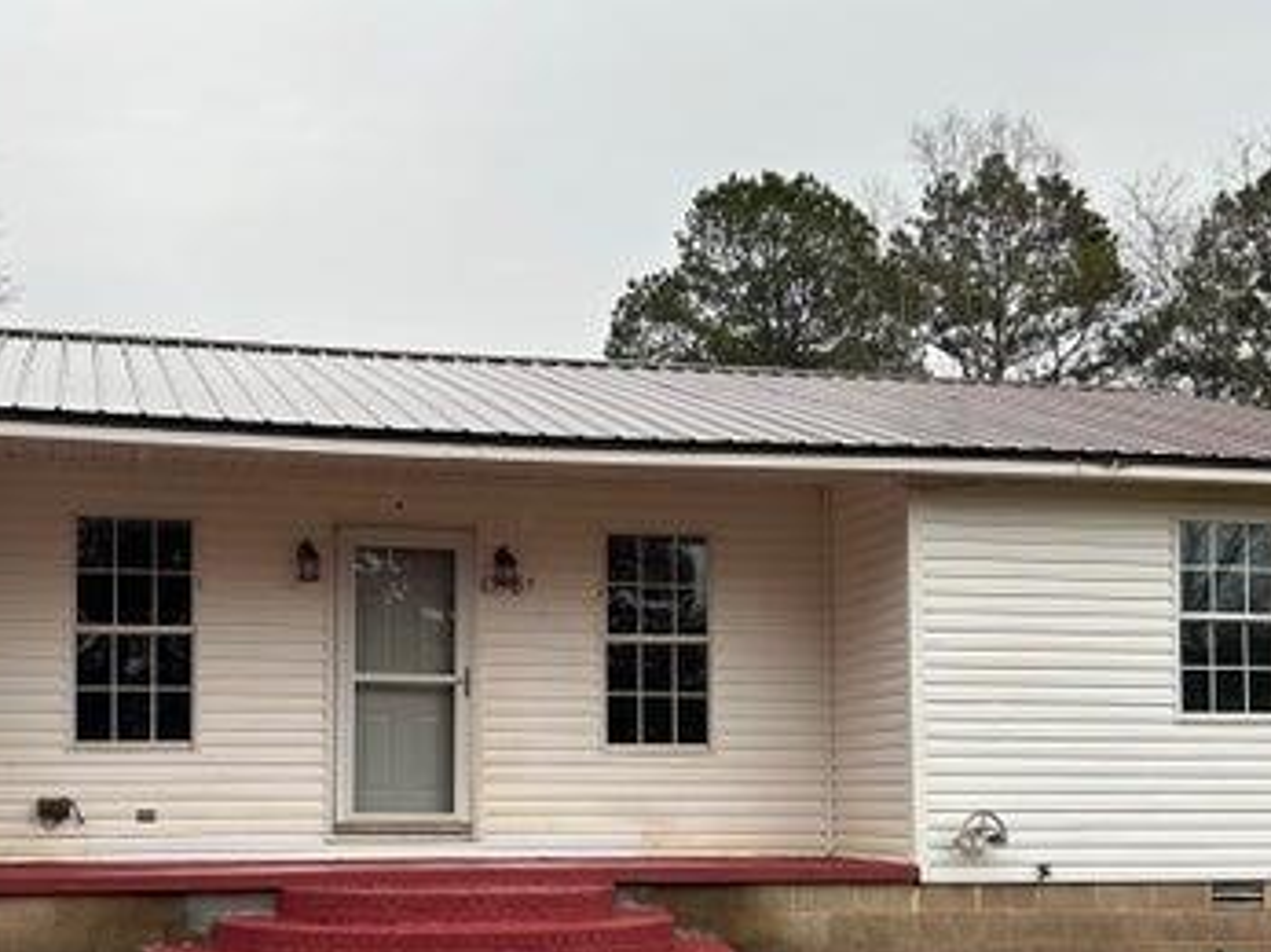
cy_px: 696
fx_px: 1762
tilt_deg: +2.2
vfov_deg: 29.8
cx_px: 436
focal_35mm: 48
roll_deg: -0.1
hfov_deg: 39.3
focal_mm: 5.7
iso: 50
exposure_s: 1/555
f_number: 1.5
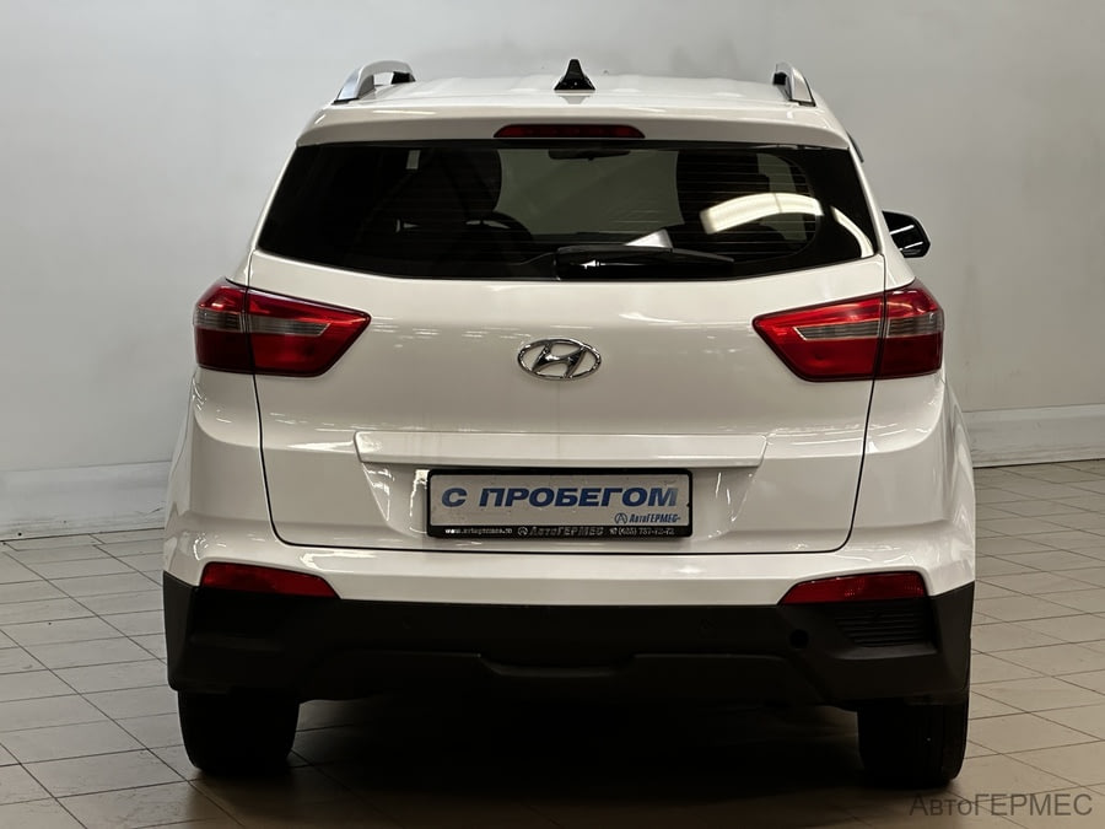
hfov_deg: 25.3
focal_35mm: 77
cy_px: 414
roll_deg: -0.8
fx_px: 2458
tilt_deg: -6.9
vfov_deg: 19.1
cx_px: 552
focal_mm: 9
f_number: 2.8
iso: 125
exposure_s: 1/50
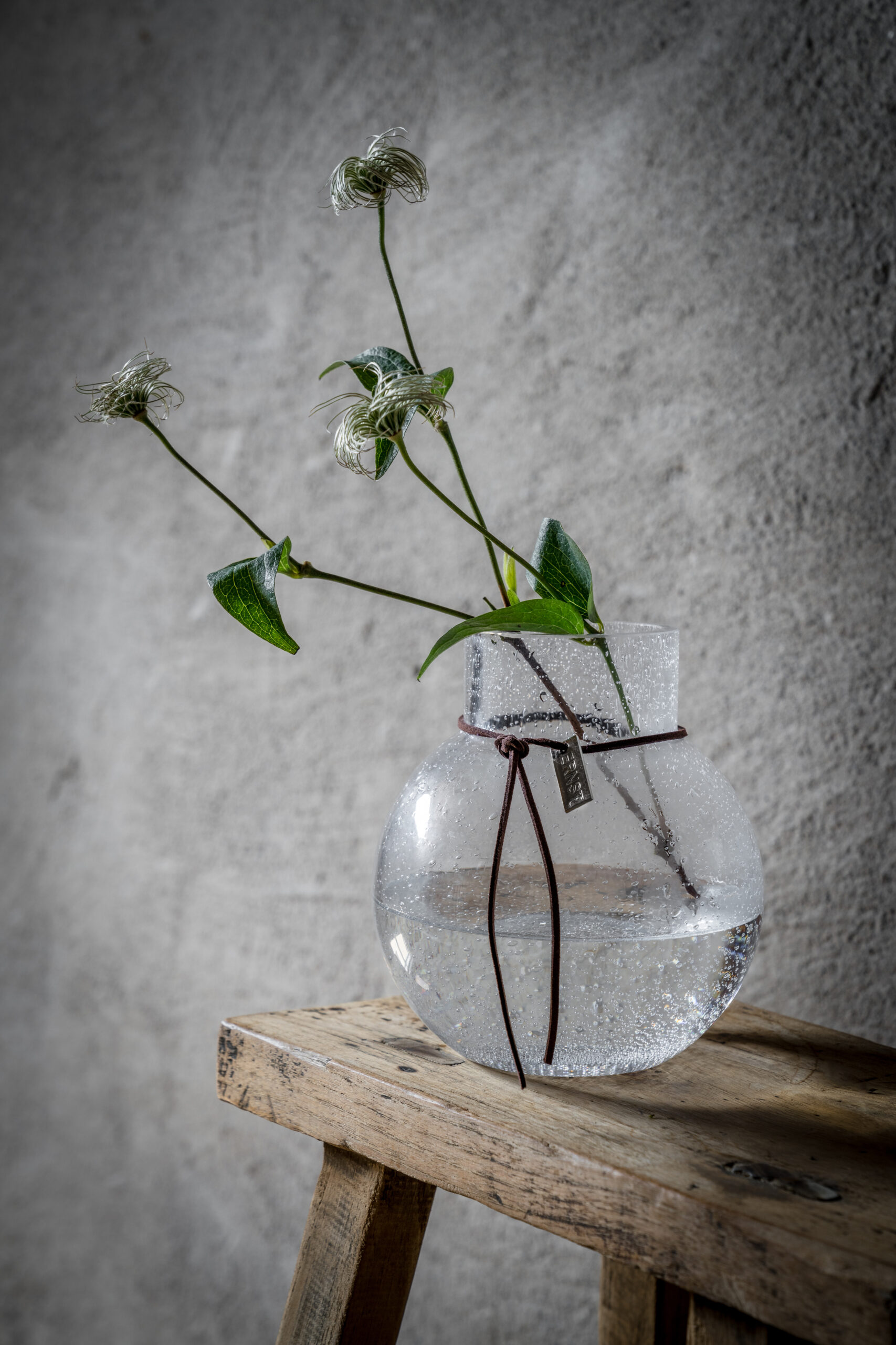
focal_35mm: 67
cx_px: 448
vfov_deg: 30.1
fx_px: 2501
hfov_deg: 20.3
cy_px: 672
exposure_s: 1.6
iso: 200
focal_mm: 67
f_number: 8
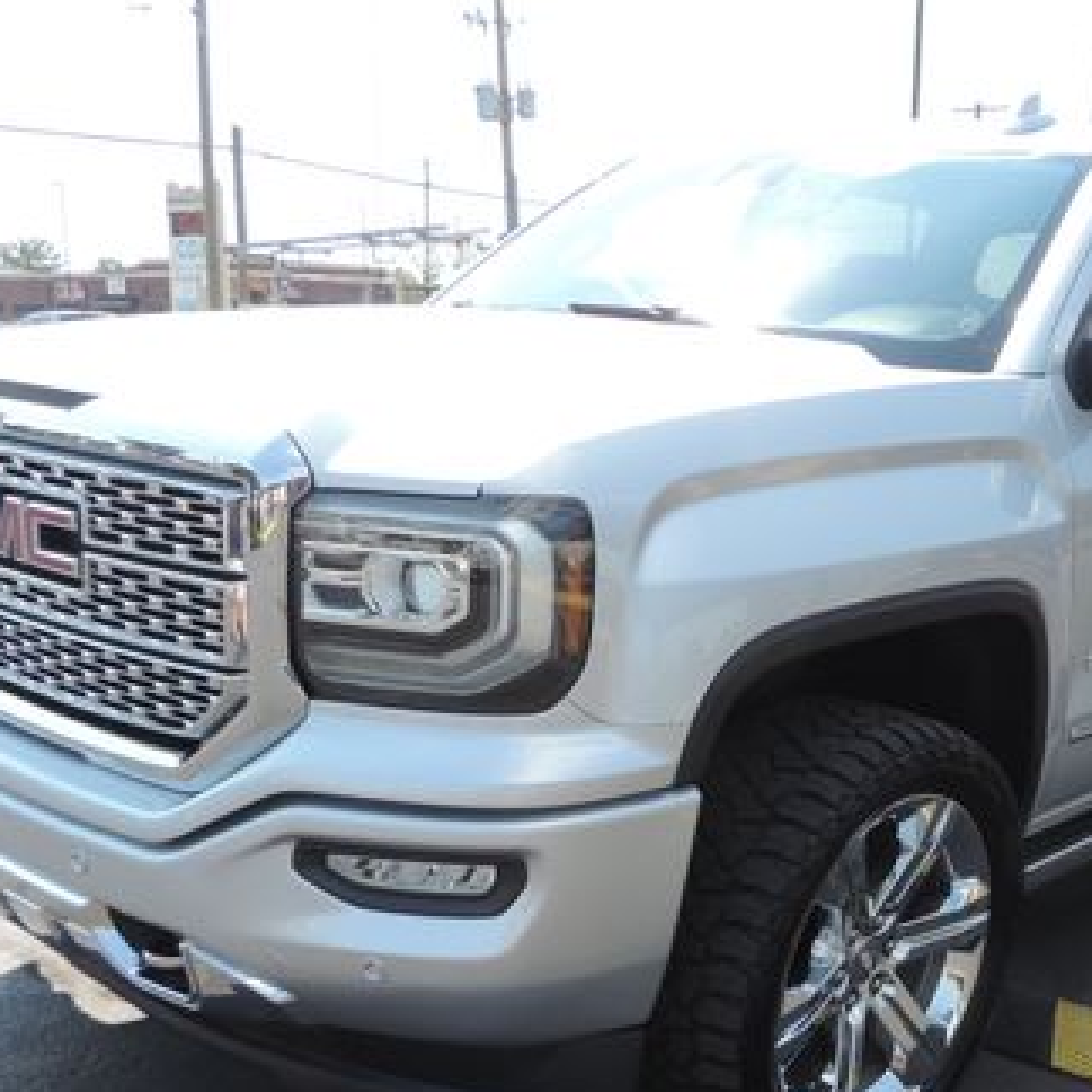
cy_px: 781
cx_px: 774
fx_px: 1499
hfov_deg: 39.3
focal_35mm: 42
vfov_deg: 39.2
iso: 80
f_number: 3
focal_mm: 4.3
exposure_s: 1/500
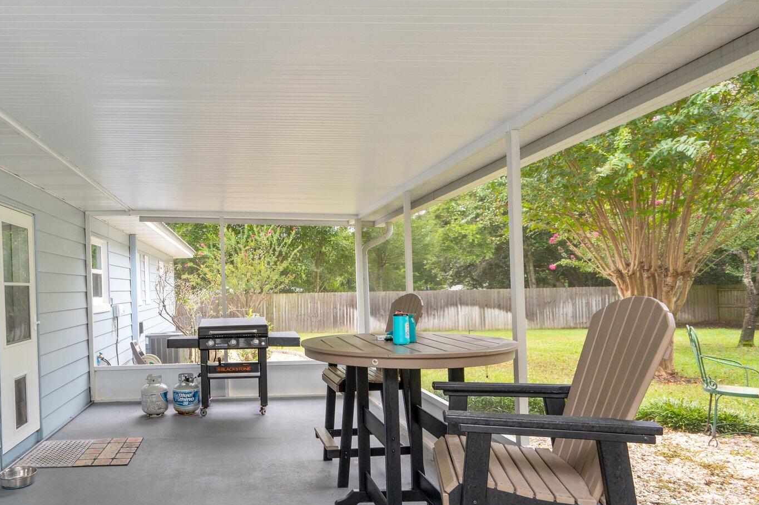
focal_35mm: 24
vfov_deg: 52.9
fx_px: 506
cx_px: 245
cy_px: 286
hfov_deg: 71.3
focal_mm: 16
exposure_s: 1/60
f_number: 9
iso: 320
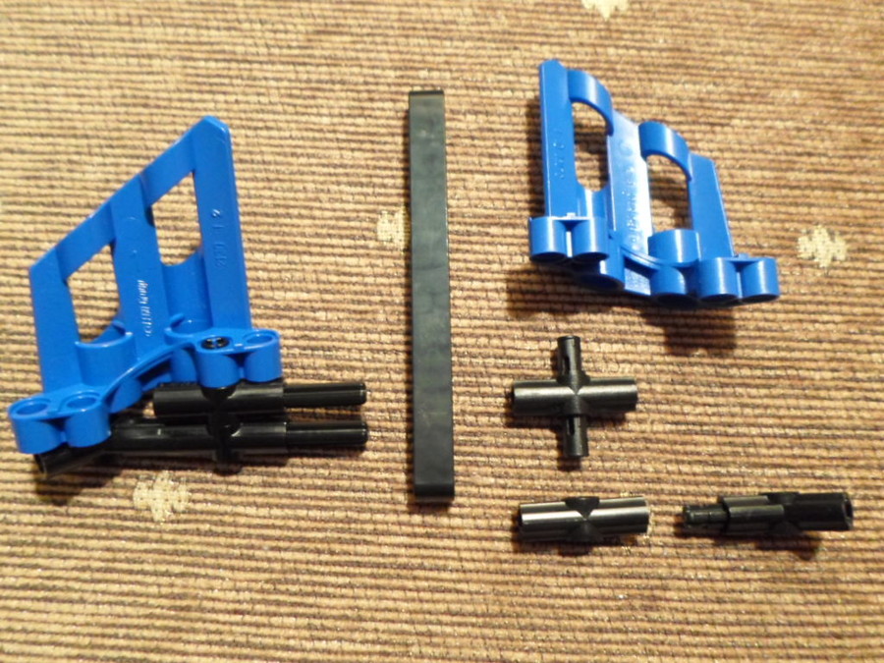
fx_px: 638
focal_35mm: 25
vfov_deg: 54.9
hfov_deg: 69.4
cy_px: 332
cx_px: 442
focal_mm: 4.5
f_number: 2.5
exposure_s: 1/8
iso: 400
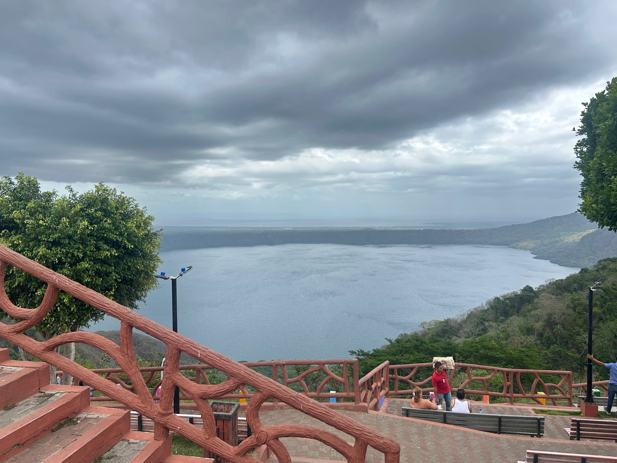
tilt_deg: -2.1
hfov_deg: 65.3
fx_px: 481
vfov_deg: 51.3
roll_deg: +1.3
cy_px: 224
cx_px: 299
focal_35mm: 27
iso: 50
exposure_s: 1/1431
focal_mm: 5.7
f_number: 1.5
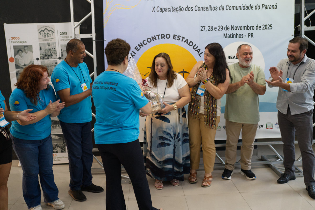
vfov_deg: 37.9
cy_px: 105
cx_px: 158
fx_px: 306
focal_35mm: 35
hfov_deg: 54.4
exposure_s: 1/125
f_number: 2.8
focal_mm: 35
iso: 6400
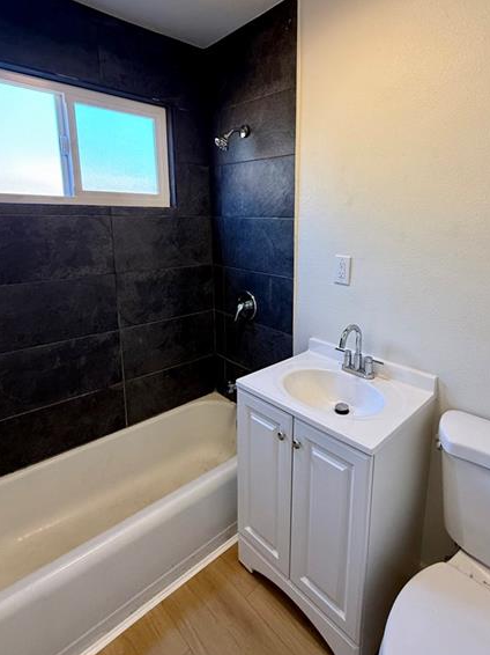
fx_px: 359
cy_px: 277
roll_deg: -1.3
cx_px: 291
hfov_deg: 68.0
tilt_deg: -8.9
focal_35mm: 19
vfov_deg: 84.1
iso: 200
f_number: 2.2
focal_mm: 2.22
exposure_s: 1/99
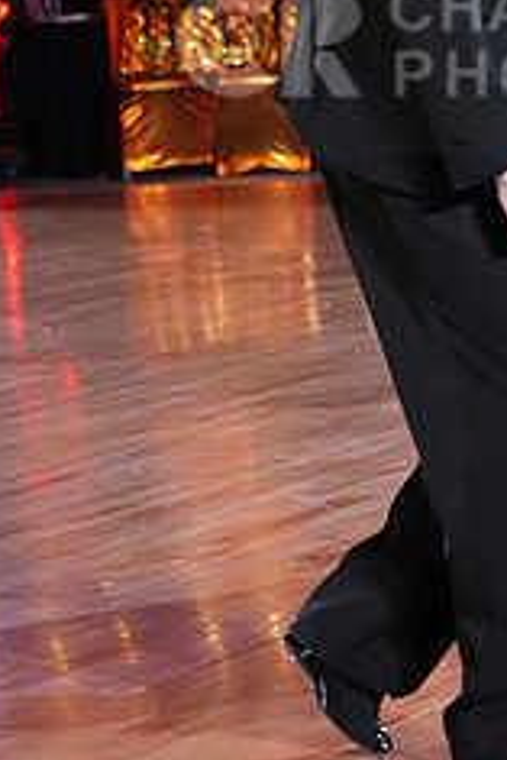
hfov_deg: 6.1
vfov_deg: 9.1
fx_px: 4746
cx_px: 589
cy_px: 49
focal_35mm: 225
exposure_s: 1/400
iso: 5000
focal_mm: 91
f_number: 5
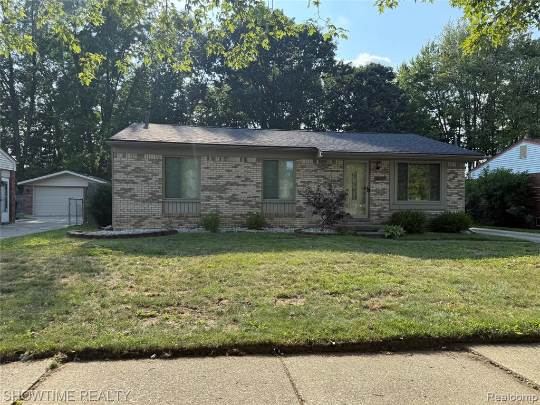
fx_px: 374
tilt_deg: +0.5
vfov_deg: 56.8
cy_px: 202
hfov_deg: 71.6
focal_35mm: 24
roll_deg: -1.0
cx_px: 270
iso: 100
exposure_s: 1/1585
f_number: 1.78
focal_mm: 6.76
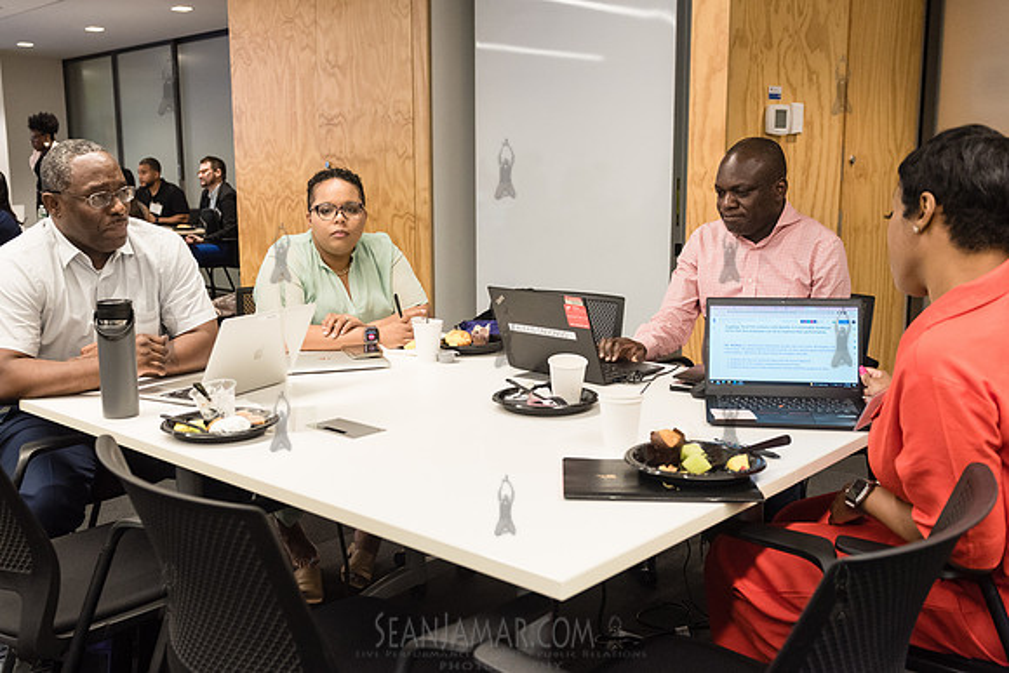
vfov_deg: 36.7
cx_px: 460
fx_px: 1013
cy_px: 342
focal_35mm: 36
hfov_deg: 52.9
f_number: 4
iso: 2500
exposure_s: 1/320
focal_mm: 31
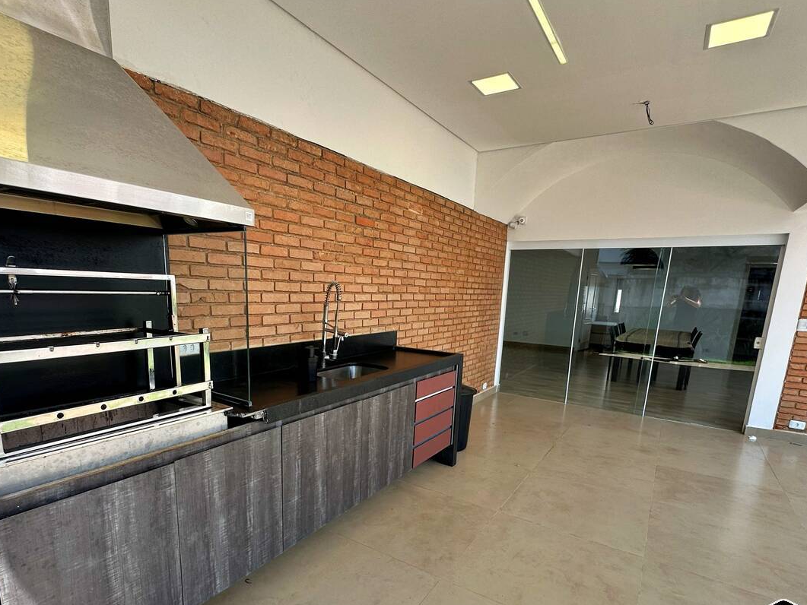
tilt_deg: -12.1
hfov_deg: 84.6
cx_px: 380
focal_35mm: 19
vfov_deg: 67.6
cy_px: 378
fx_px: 443
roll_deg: -2.6
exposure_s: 1/205
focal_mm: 2.22
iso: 40
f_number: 2.2
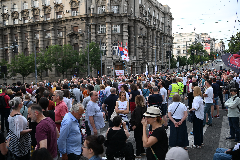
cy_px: 80
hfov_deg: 54.4
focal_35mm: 35
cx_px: 120
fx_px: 233
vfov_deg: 37.9
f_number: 4
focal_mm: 35
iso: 400
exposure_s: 1/250
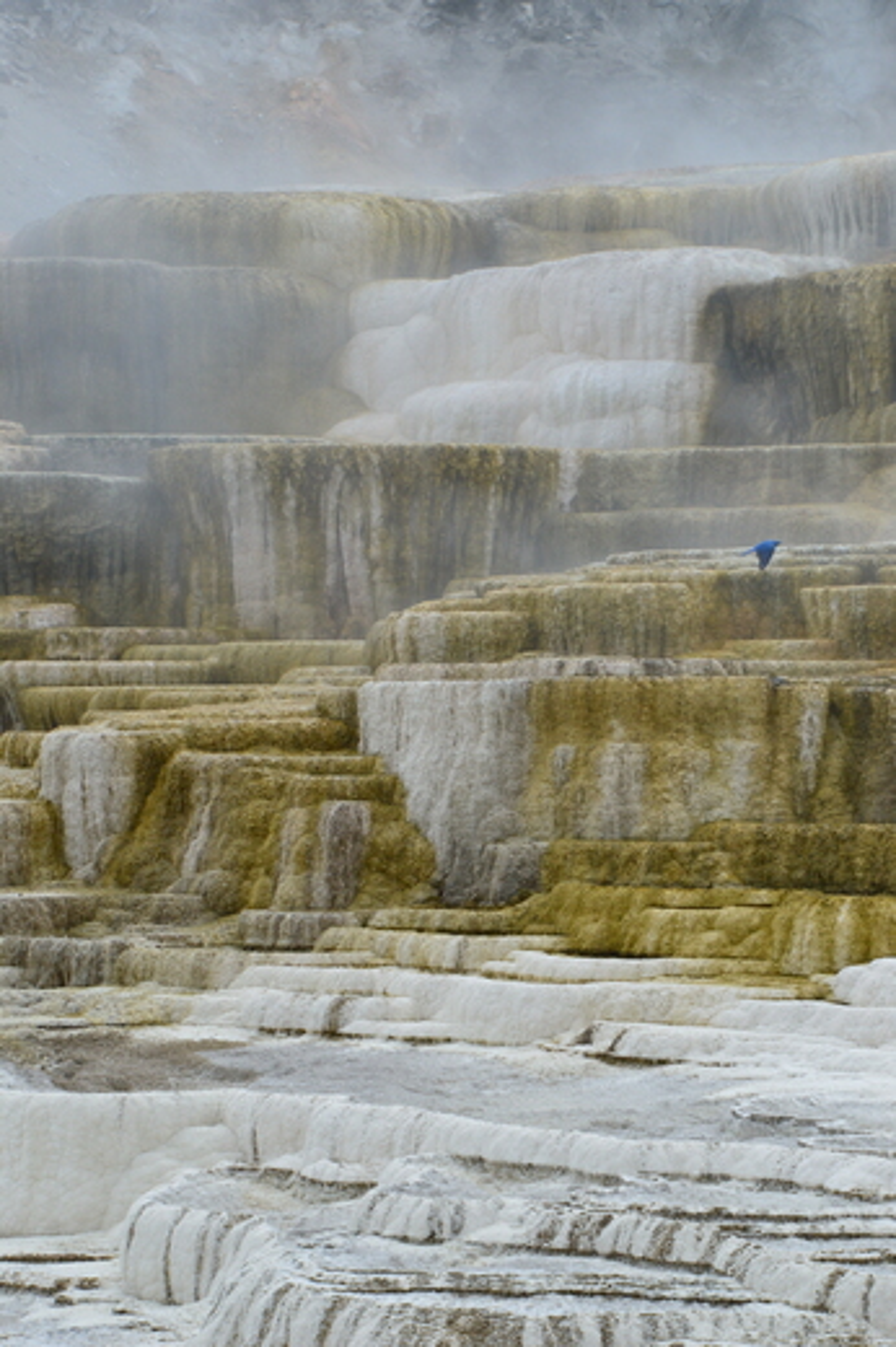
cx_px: 448
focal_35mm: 105
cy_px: 674
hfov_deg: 13.0
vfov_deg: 19.5
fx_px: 3925
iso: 400
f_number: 11
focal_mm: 70
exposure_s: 1/500
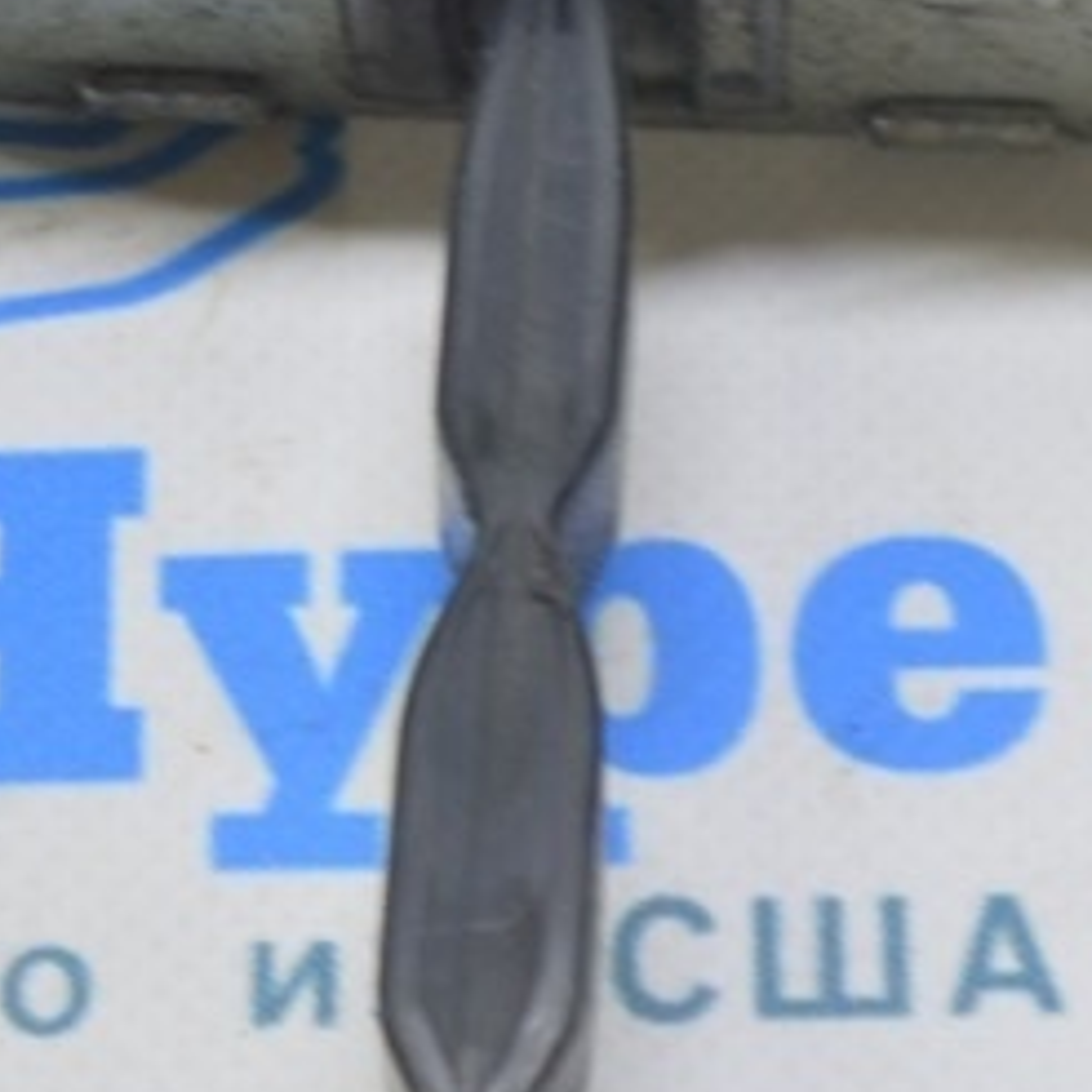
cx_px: 604
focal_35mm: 254
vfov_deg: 6.9
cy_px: 322
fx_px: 9065
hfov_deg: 6.9
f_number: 5.6
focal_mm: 48
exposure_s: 1/20
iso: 400
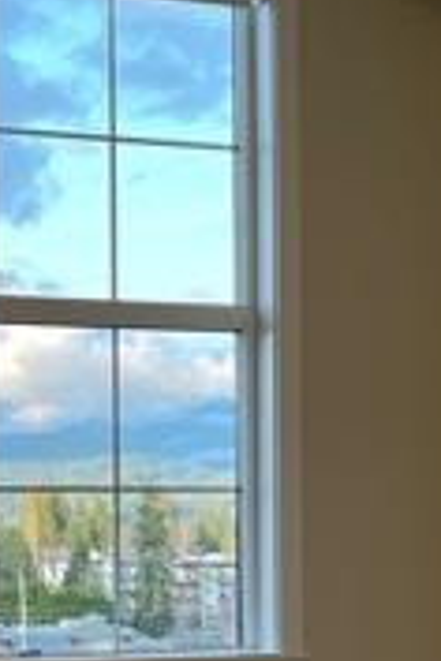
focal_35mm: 98
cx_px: 191
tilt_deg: -0.9
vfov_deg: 20.6
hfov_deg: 14.0
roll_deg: +0.3
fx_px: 1801
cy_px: 538
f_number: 1.6
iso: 50
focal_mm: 5.1
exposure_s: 1/120
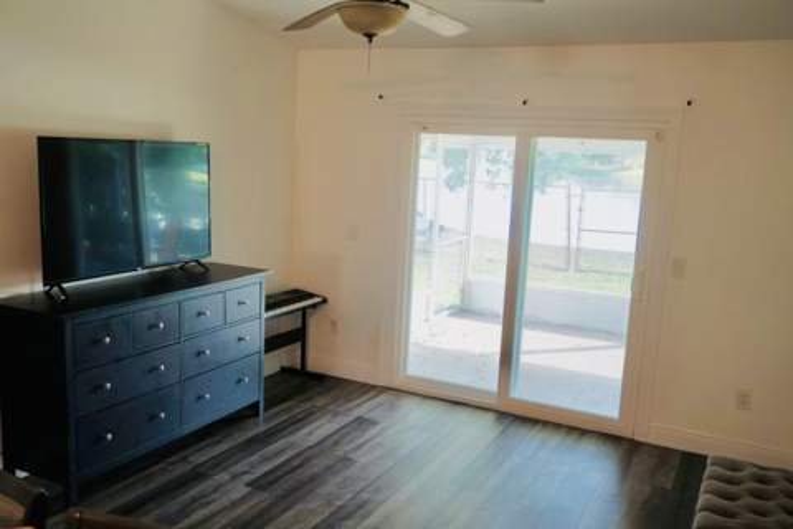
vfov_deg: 41.1
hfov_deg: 58.7
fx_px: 705
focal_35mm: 32
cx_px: 396
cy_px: 264
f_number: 4
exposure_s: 1/160
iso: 640
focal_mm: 32
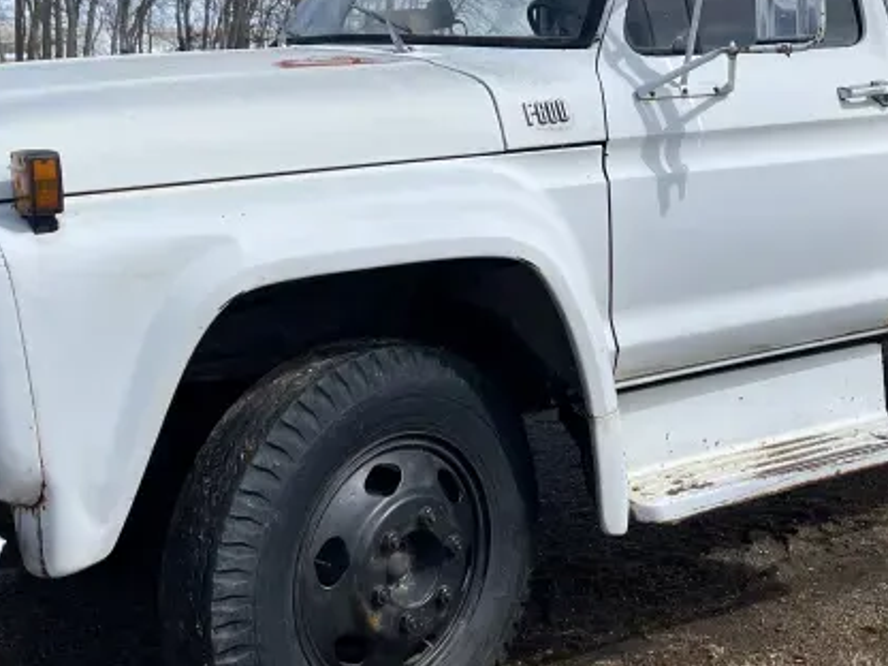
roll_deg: -0.3
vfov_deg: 24.3
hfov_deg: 31.4
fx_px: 1539
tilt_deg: -1.8
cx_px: 707
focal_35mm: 60
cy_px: 207
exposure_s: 1/5618
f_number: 1.6
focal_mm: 5.1
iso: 32
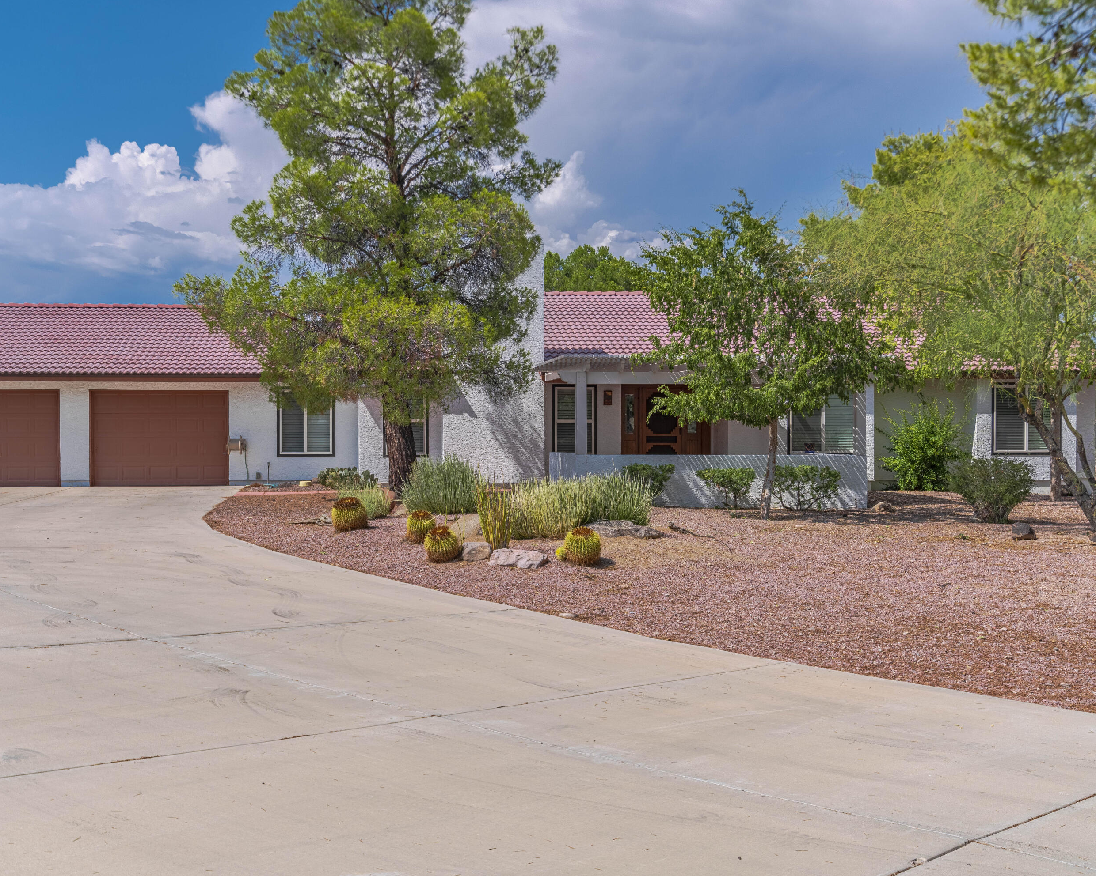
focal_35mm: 42
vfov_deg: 35.7
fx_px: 1362
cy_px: 436
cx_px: 488
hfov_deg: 43.8
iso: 250
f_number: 8
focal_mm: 37
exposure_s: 1/8000
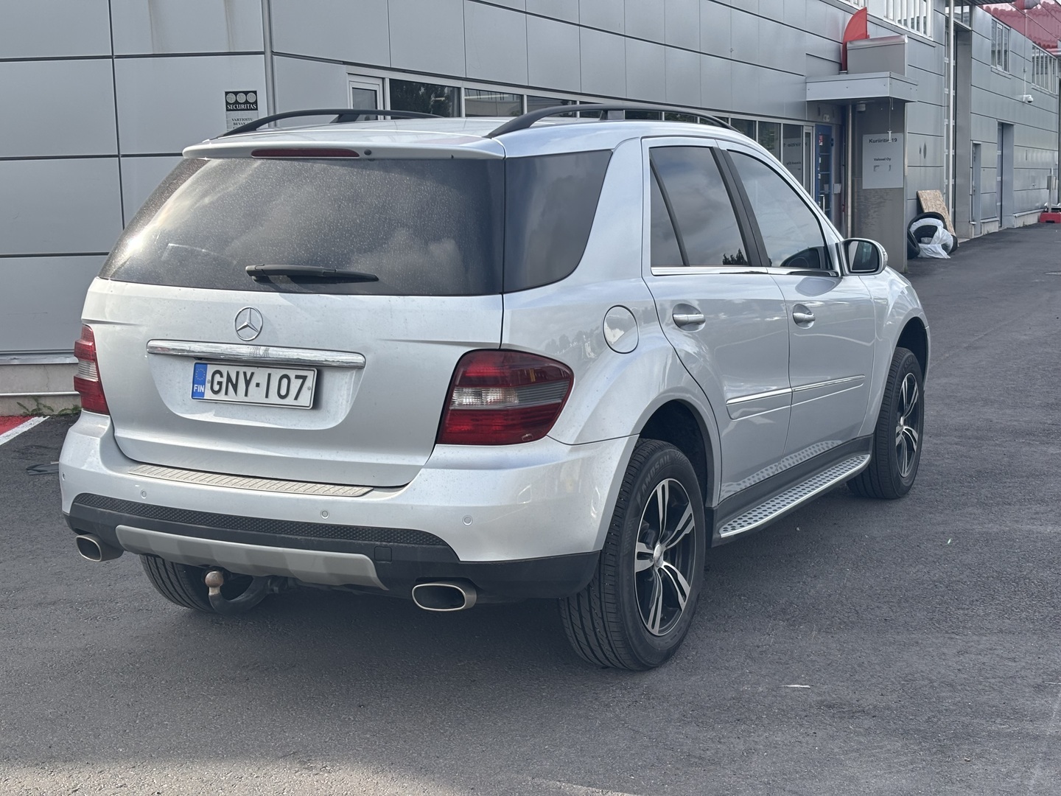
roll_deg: +1.2
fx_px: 1594
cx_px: 530
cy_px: 398
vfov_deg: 28.0
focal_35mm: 52
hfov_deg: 36.8
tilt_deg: -7.5
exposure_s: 1/1695
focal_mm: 5.96
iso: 32
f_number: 1.6
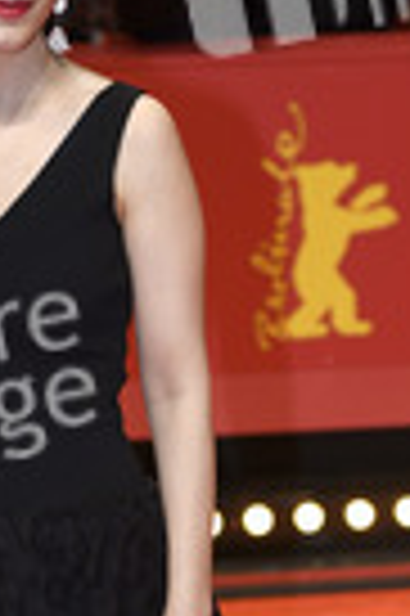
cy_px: 625
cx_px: -5
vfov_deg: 10.0
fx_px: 3511
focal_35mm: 205
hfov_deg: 6.7
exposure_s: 1/400
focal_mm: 70
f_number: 3.5
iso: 800
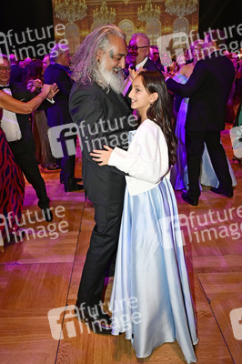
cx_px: 121
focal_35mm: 24
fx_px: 242
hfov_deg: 53.1
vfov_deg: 73.8
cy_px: 182
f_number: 6.3
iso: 2500
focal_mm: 24
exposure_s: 1/200
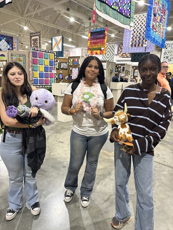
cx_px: 86
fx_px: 160
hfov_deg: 56.8
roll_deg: -3.7
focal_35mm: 24
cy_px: 115
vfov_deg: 71.6
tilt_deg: -14.0
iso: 160
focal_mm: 6.86
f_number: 1.78
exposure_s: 1/60
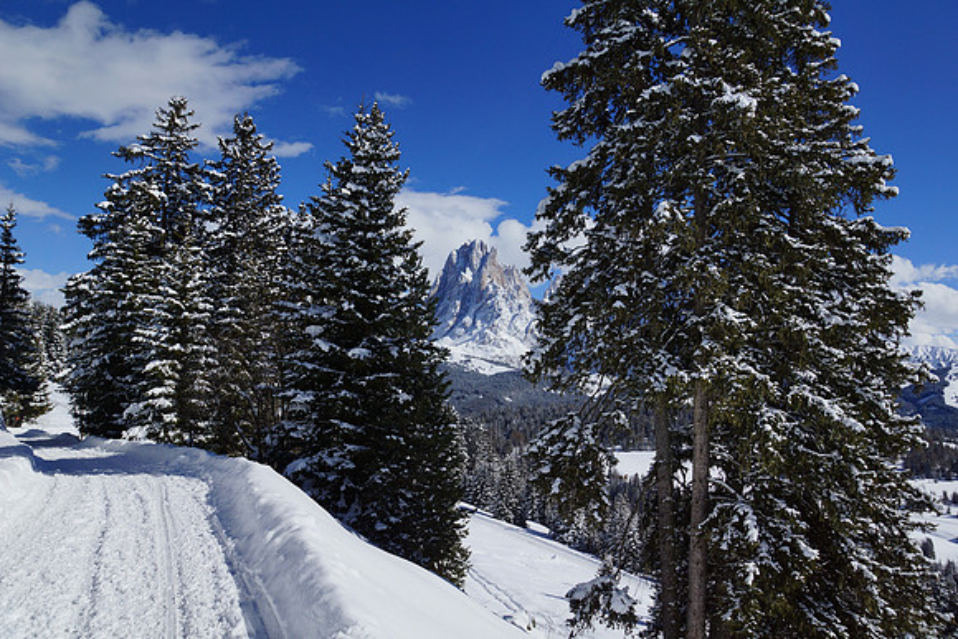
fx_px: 639
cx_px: 479
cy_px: 320
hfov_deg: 73.7
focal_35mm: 24
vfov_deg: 53.2
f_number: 9
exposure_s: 1/800
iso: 100
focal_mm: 16
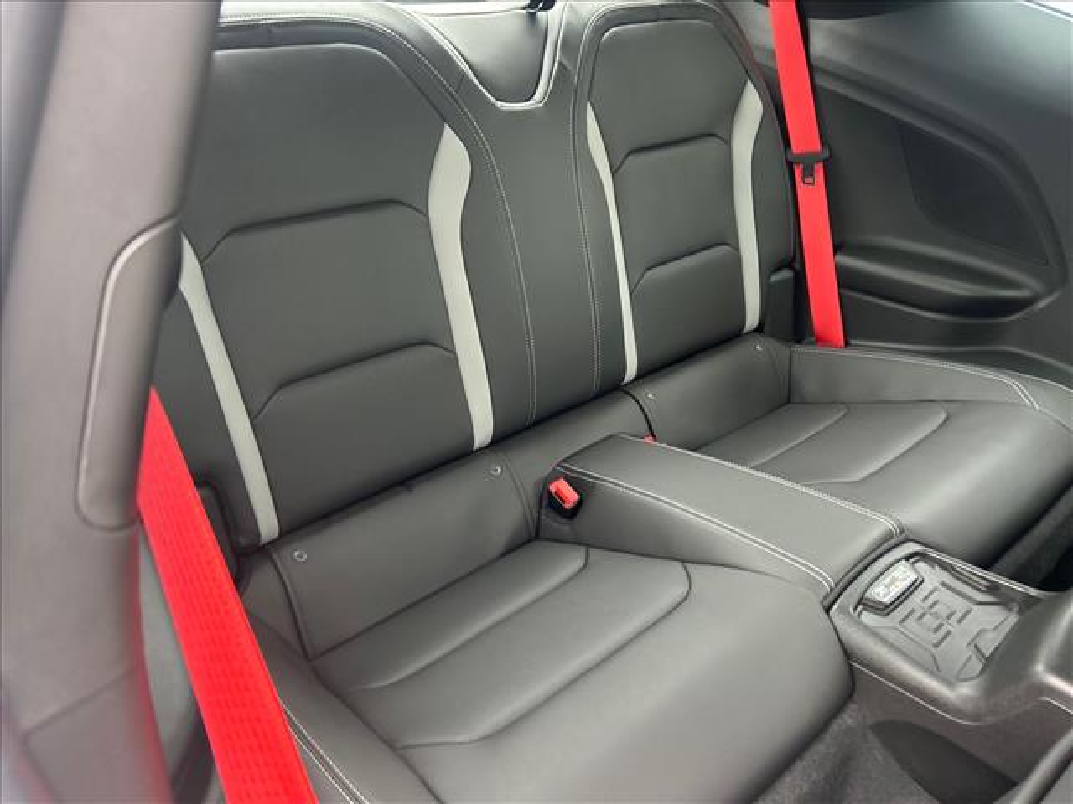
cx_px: 536
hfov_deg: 67.3
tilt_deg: -28.9
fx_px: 806
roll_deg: -1.4
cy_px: 402
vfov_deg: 53.1
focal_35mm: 26
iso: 250
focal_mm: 5.7
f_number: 1.5
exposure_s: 1/60
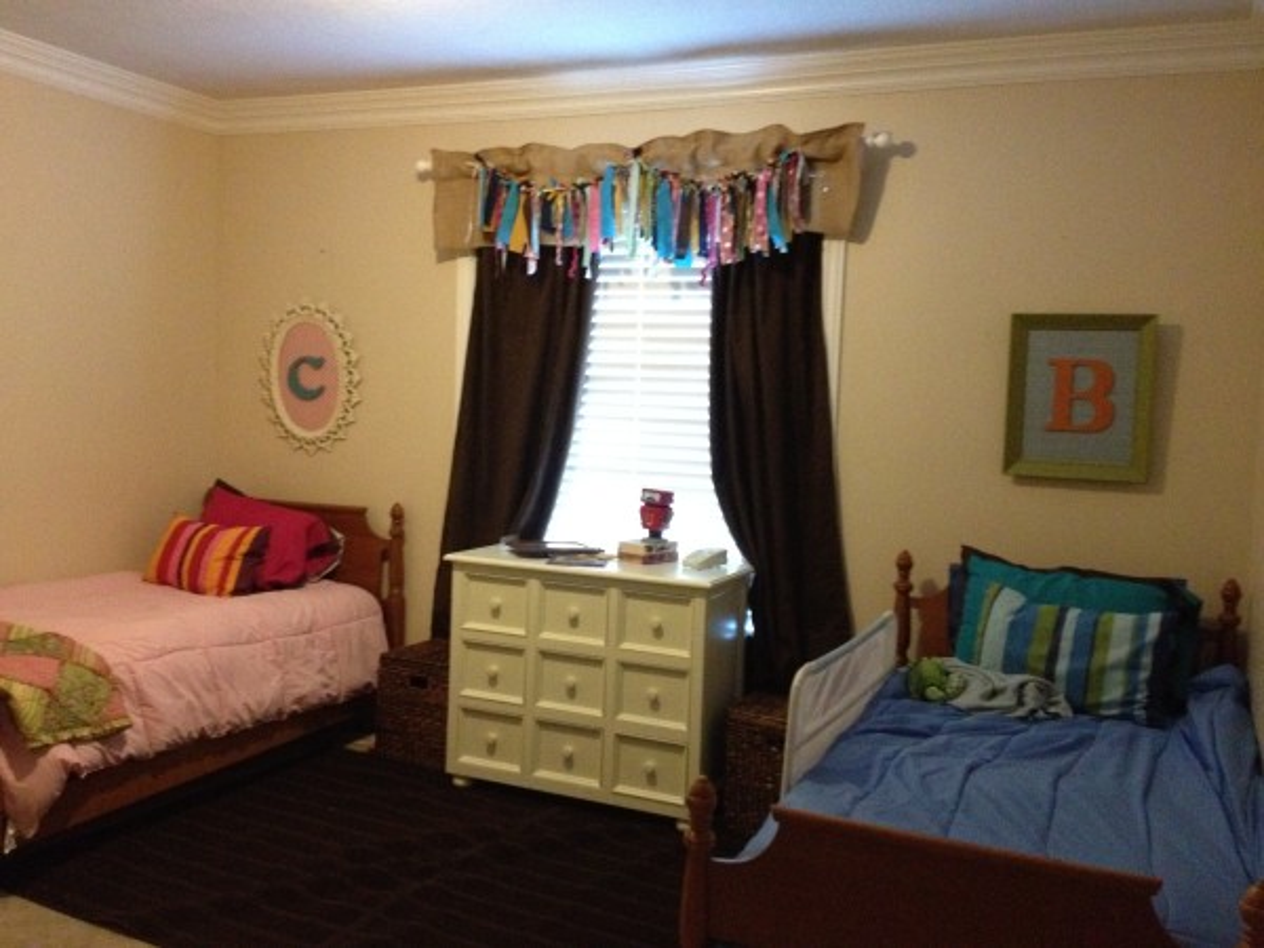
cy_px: 474
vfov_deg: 40.7
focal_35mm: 35
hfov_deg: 52.6
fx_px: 1278
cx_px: 632
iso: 800
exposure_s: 1/15
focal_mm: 4.28
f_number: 2.4
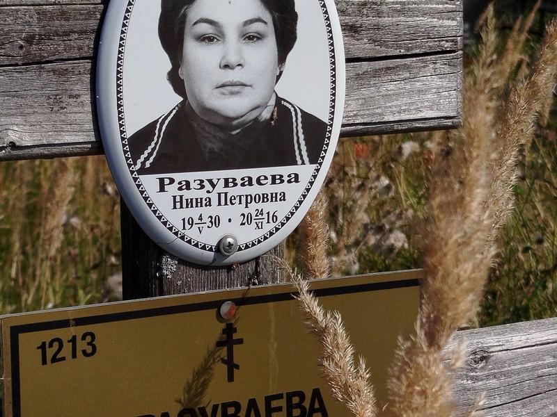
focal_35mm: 36
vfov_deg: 39.7
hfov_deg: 51.4
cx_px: 278
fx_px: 579
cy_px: 208
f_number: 1.7
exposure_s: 1/1598
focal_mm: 5.31
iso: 50
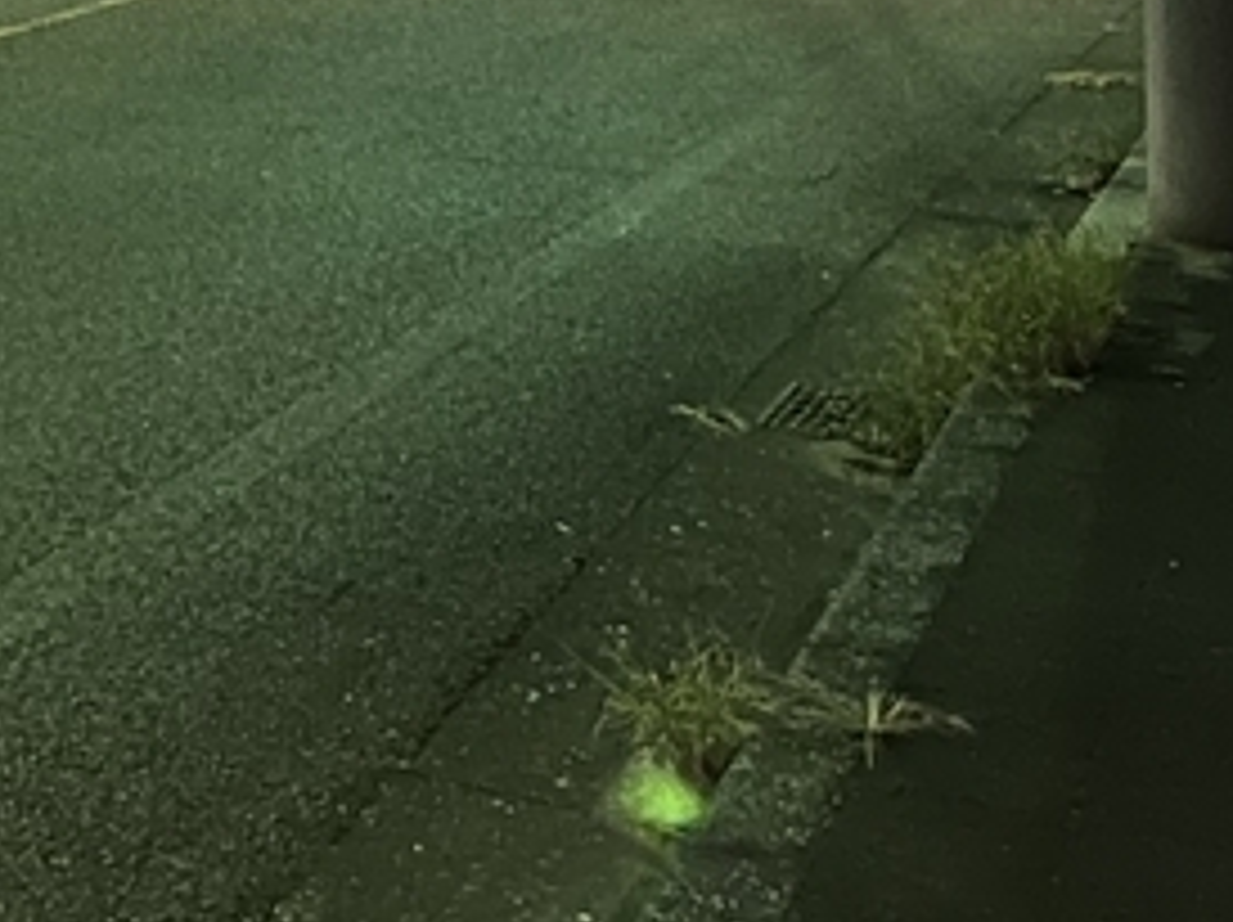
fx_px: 4057
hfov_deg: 16.6
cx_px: -220
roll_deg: -1.5
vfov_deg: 11.3
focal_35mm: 114
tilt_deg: +5.4
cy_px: -1097
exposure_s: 1/15
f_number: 1.5
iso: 800
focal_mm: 5.7
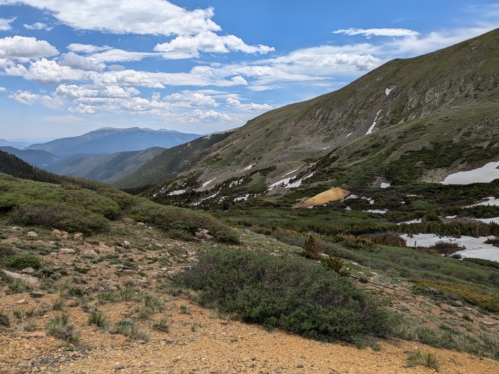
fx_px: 389
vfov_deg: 51.4
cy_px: 185
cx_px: 250
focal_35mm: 27
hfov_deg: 65.3
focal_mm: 5.43
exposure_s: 1/3086
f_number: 1.89
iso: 44
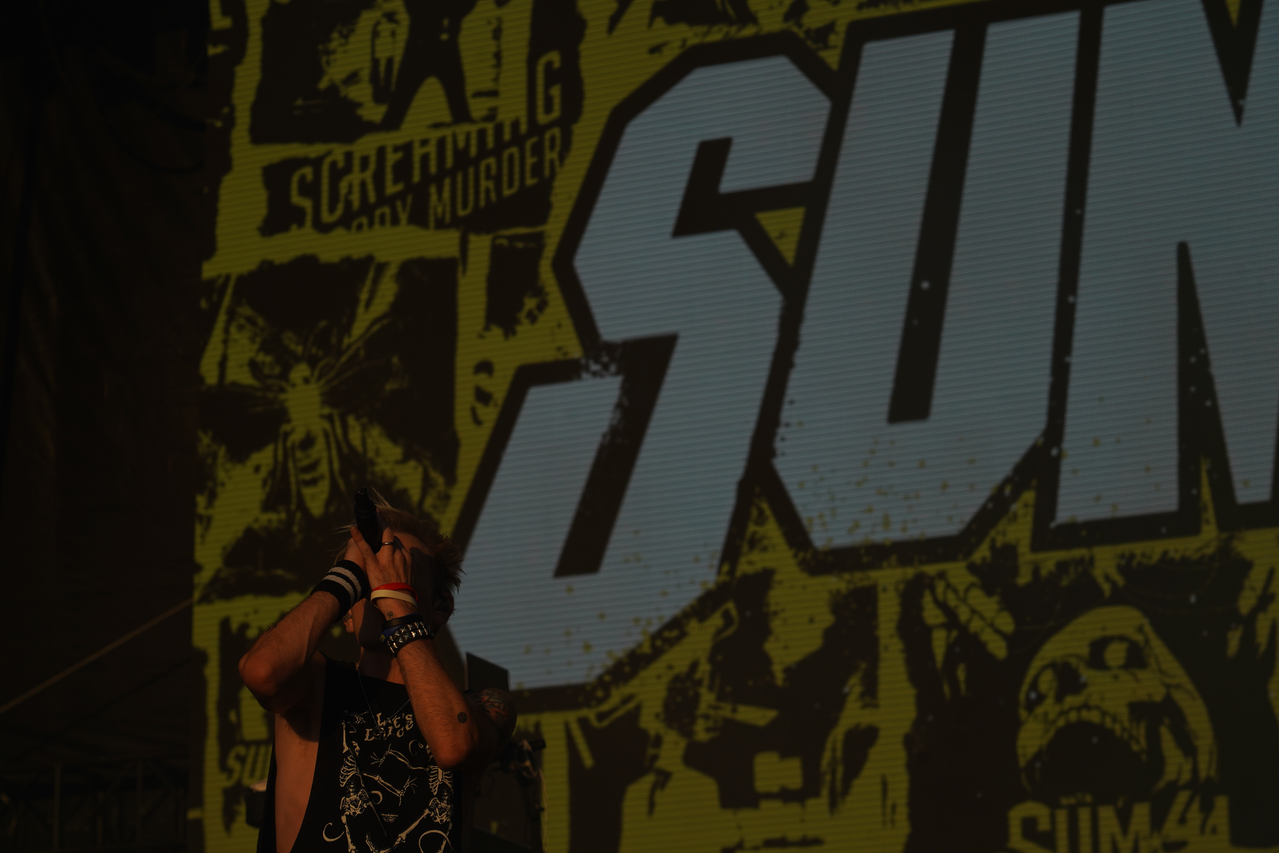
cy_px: 426
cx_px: 640
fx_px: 3730
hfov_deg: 19.5
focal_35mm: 105
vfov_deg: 13.0
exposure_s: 1/800
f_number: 8
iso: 100
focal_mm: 105
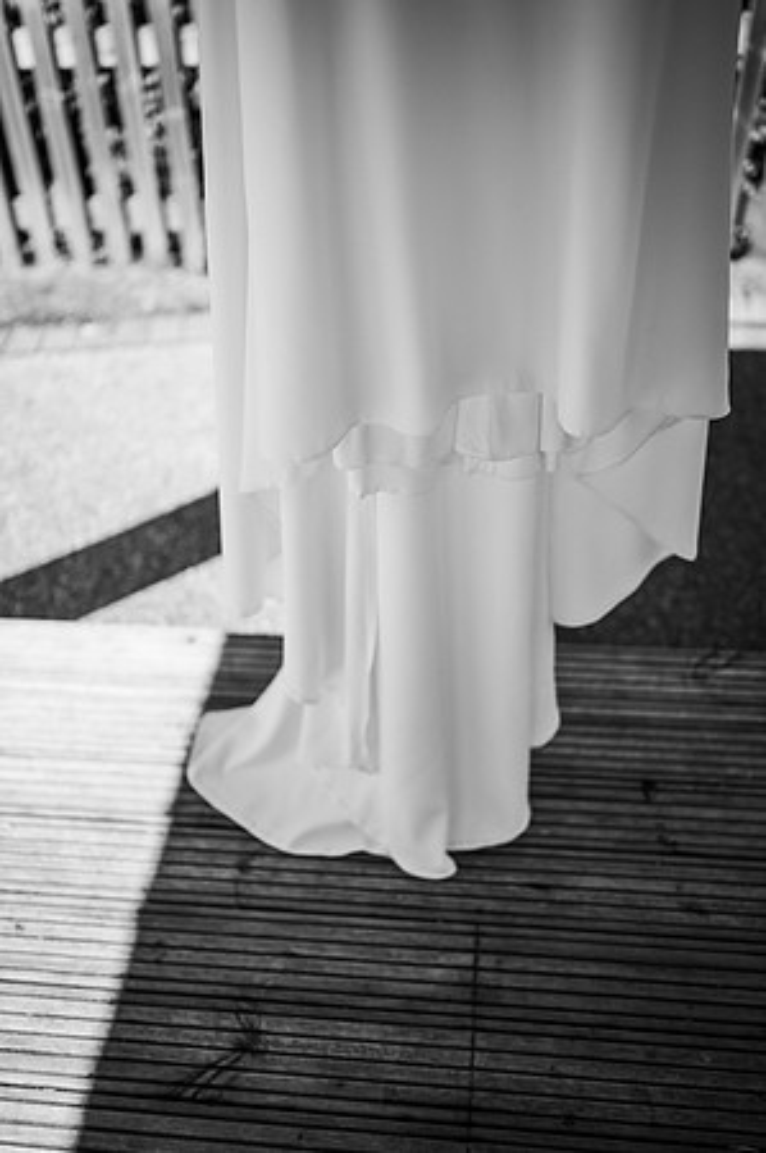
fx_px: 1120
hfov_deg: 37.8
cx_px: 383
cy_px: 576
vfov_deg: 54.5
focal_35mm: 35
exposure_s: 1/4000
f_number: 1.8
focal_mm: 35
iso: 100
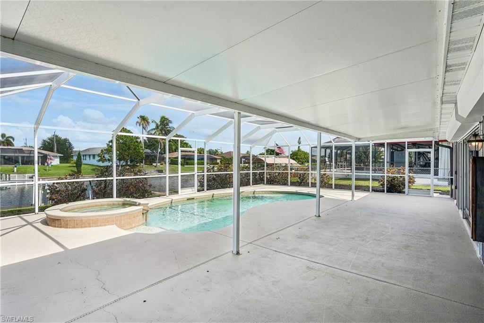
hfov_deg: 90.0
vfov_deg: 67.3
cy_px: 162
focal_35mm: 18
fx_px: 242
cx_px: 242
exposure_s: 1/800
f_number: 8
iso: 400
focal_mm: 18
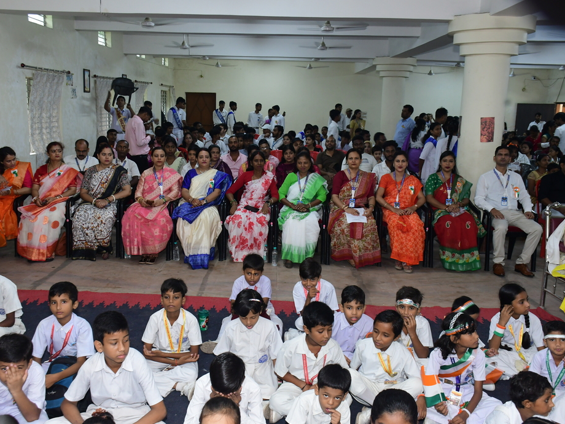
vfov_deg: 39.7
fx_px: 588
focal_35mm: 36
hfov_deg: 51.3
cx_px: 268
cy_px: 213
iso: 1000
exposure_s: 1/25
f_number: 5.6
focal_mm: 22
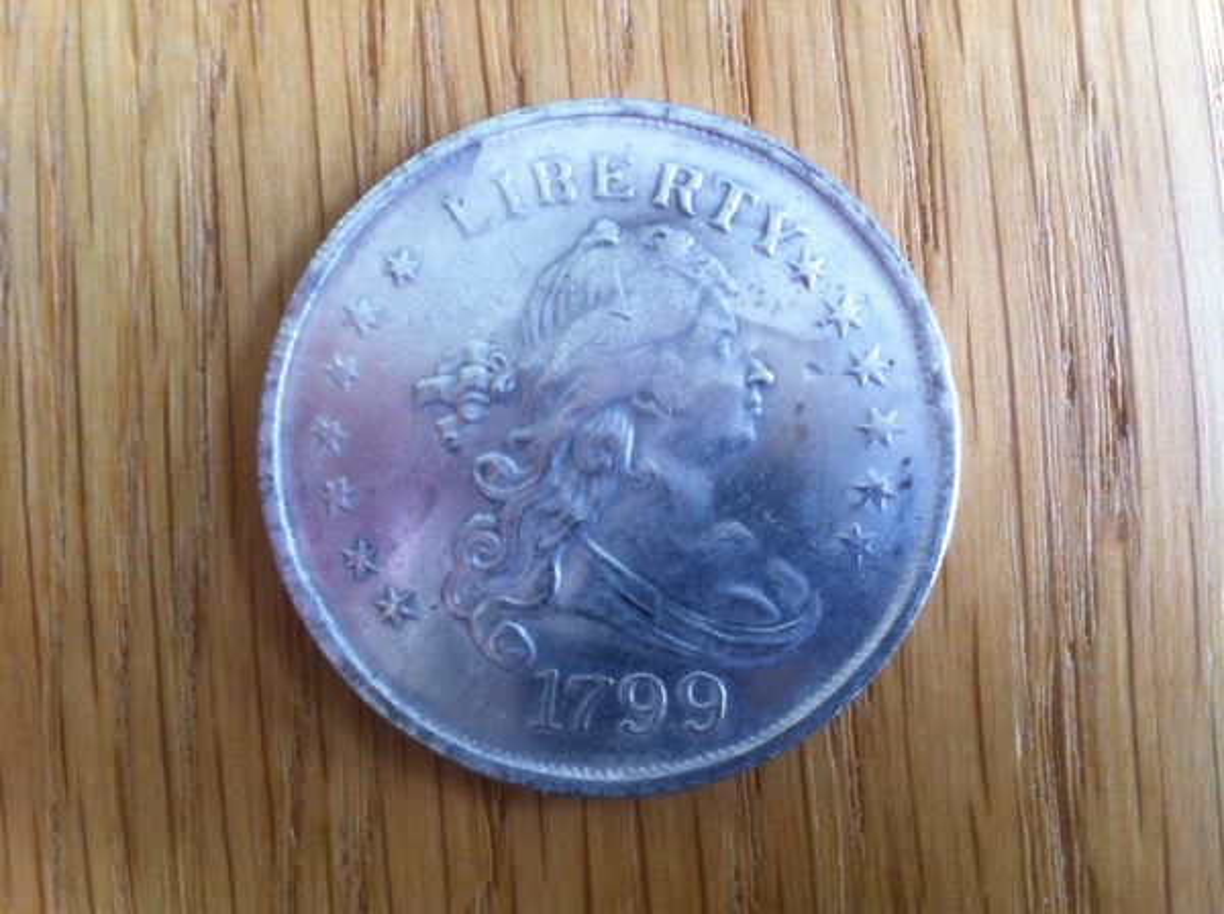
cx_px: 612
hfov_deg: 52.7
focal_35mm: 35
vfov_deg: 40.6
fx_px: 1236
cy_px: 457
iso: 100
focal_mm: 3.85
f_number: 2.8
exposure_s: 1/15
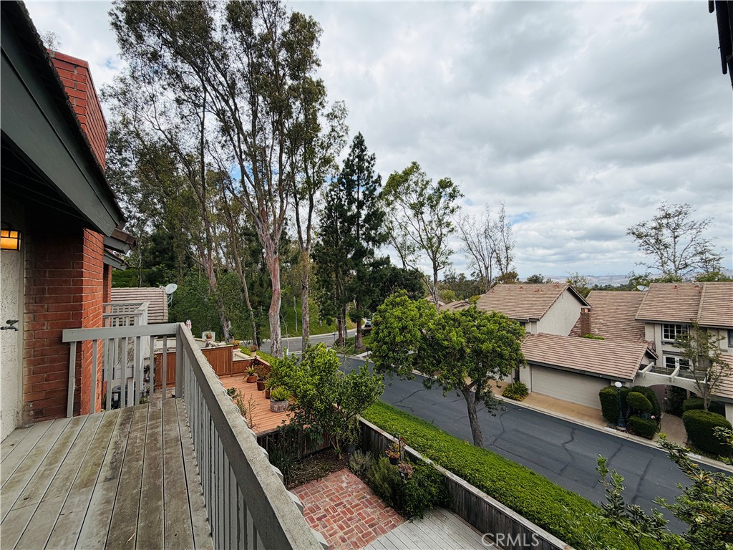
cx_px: 366
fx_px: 296
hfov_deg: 102.1
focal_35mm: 14
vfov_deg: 85.7
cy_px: 275
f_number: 2.2
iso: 20
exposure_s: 1/770
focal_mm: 2.22
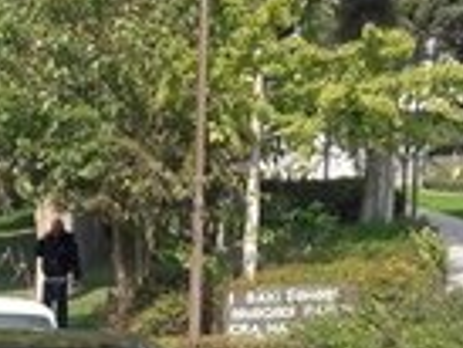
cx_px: -95
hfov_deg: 14.2
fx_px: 1807
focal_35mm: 135
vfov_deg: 10.3
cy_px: 657
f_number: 1.9
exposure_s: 1/891
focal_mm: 3.7
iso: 40
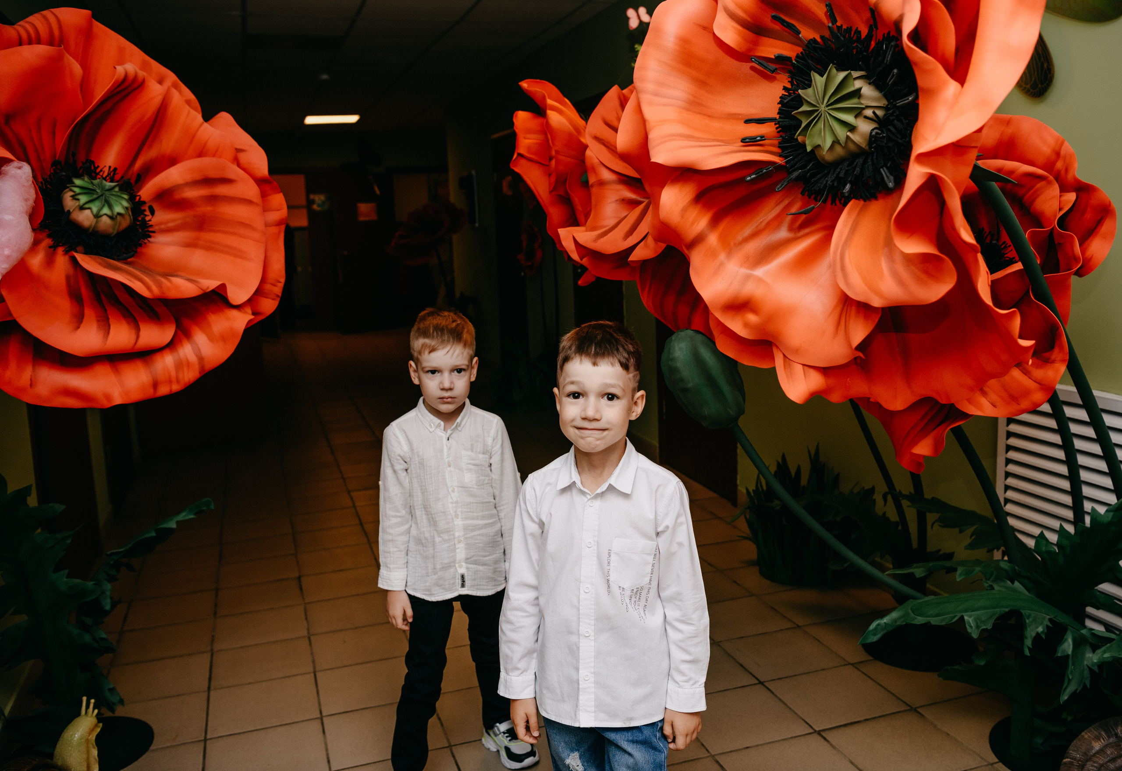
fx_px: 1053
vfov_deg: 40.2
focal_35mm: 33
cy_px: 364
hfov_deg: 56.0
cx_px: 611
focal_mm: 31
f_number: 4
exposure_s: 1/160
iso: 320
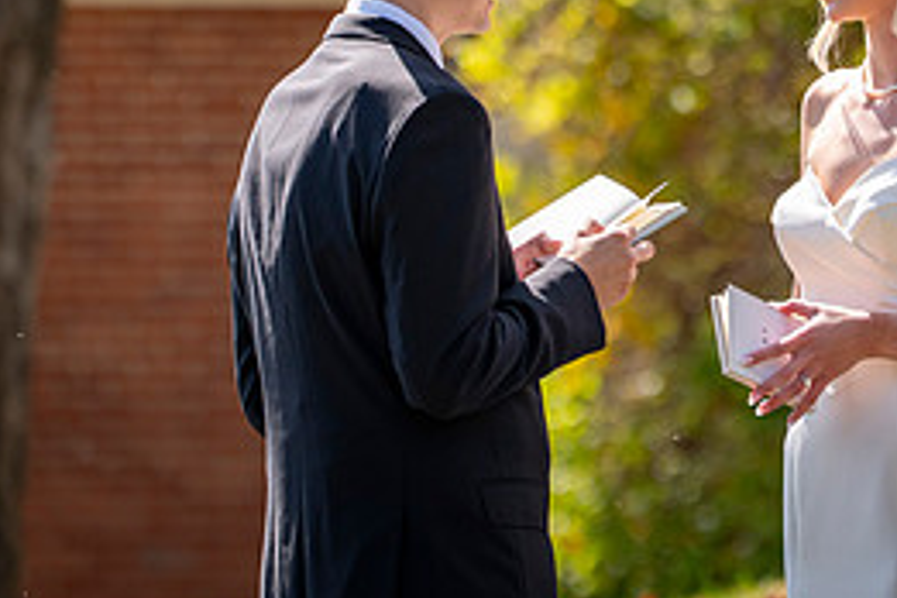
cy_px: -41
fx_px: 11062
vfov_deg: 3.1
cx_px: 849
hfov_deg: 4.6
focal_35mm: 444
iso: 400
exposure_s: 1/3200
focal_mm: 200
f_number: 4
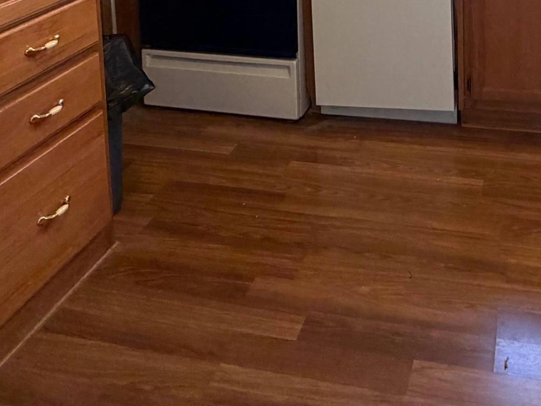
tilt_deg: -5.9
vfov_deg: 27.6
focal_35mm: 43
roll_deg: +1.1
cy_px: -129
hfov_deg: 42.8
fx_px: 672
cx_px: 388
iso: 320
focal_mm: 2.22
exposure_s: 1/60
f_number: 2.2
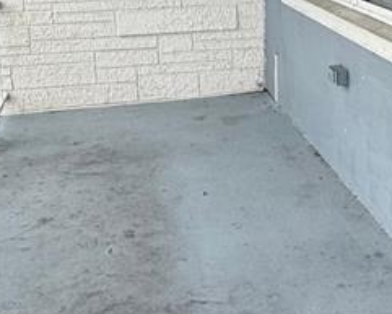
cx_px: 242
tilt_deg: -10.5
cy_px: 24
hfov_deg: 32.3
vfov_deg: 25.3
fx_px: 673
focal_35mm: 58
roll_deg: +0.8
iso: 125
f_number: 2.2
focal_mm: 2.22
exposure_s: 1/121
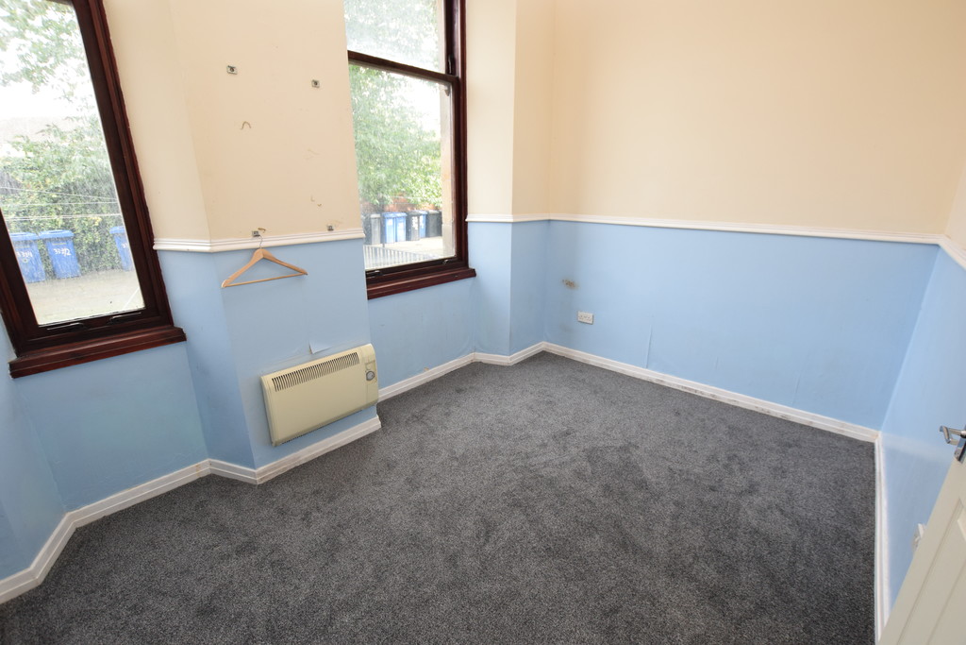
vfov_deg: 77.3
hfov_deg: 100.4
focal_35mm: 15
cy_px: 322
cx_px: 483
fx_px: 403
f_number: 5.6
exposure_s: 1/125
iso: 800
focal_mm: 10
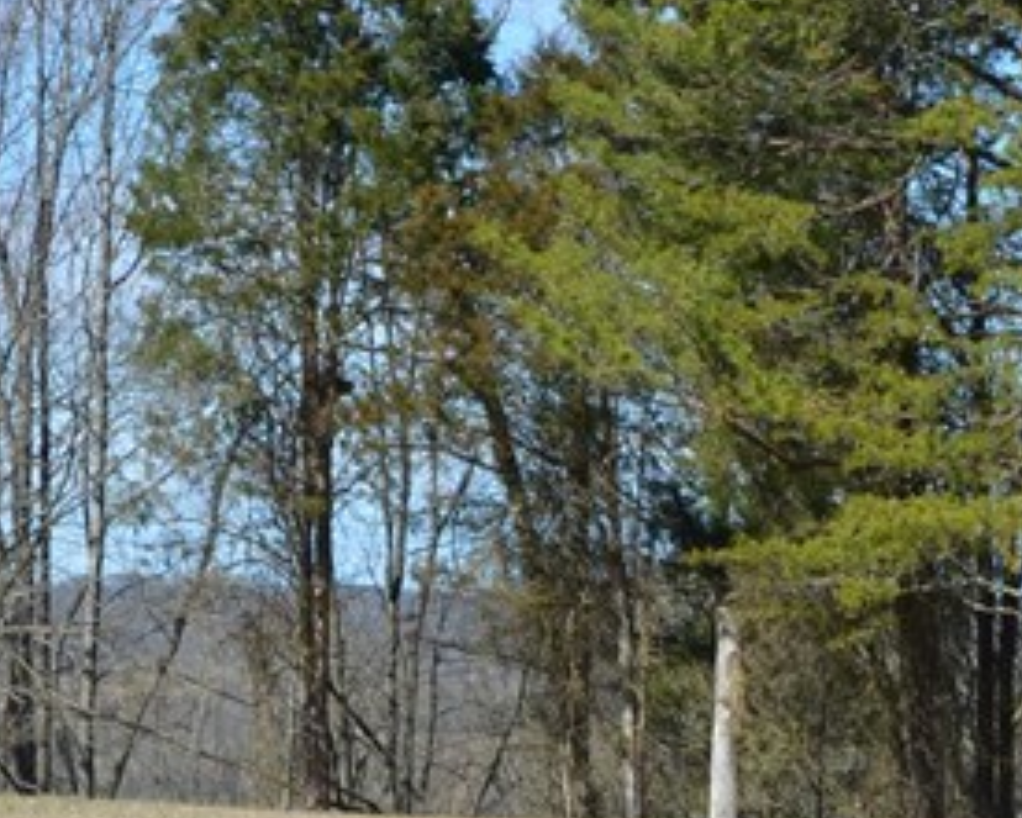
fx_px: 4867
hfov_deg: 11.9
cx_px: 939
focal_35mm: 161
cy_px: 787
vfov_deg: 9.6
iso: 100
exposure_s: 1/250
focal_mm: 29
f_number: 8
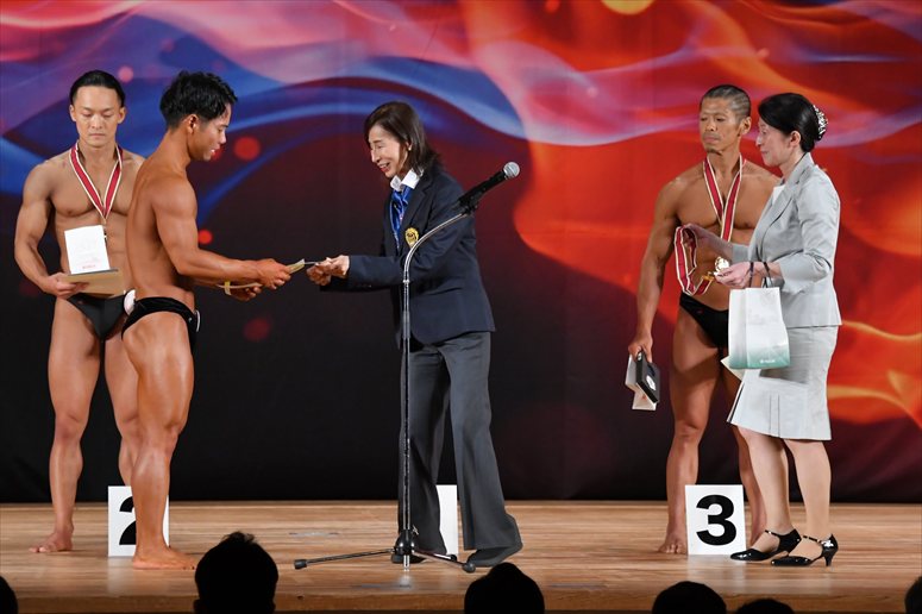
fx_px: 5760
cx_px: 461
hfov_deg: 9.2
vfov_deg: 6.1
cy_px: 307
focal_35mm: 225
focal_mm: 150
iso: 3200
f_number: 5.6
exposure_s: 1/400
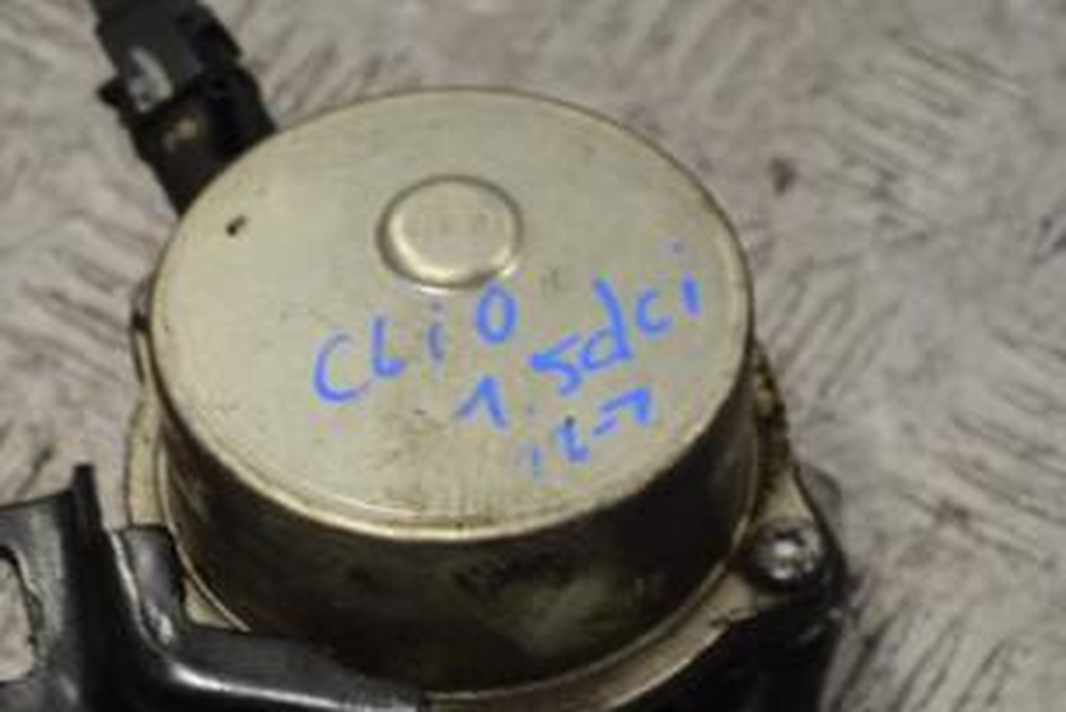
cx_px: 519
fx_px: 4207
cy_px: 410
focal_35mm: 142
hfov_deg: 14.4
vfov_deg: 9.7
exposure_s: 1/30
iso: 100
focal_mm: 48
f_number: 5.3
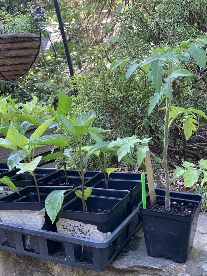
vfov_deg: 36.8
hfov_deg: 28.0
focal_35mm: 52
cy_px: 138
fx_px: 415
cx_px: 104
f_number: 2.4
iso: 64
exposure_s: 1/60
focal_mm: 6
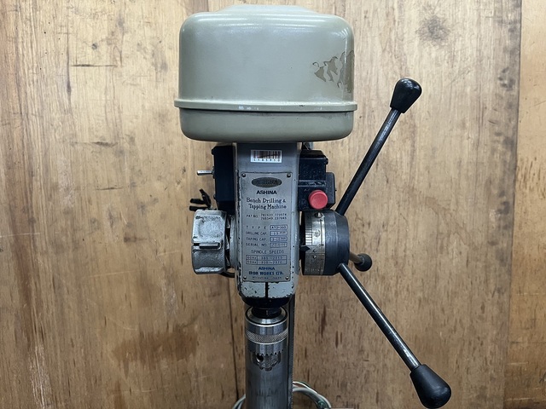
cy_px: 204
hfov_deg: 67.3
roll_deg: +0.2
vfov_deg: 53.1
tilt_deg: -16.5
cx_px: 273
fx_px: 410
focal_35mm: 26
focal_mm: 5.1
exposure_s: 1/60
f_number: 1.6
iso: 250
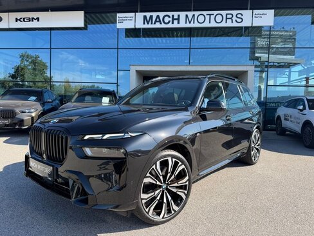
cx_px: 157
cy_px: 118
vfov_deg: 56.8
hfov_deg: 71.6
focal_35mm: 24
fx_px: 218
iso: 80
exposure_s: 1/1271
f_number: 1.78
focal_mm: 6.76
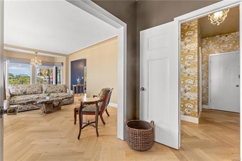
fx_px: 101
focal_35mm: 15
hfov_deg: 100.4
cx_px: 121
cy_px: 80
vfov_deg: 77.3
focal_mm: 10
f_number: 8
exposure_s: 1/6
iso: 400
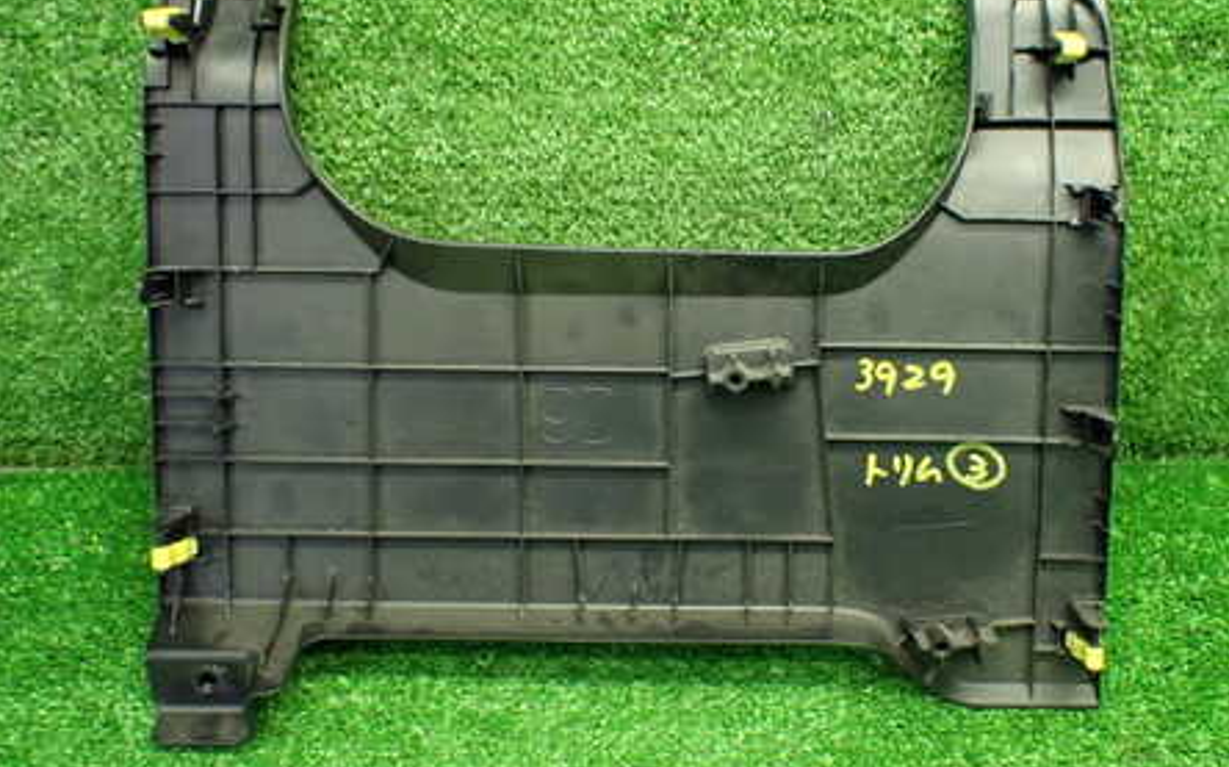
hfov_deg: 46.1
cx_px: 689
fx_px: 1440
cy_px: 379
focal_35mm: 43
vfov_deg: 29.8
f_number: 2.3
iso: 800
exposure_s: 1/100
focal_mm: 5.4
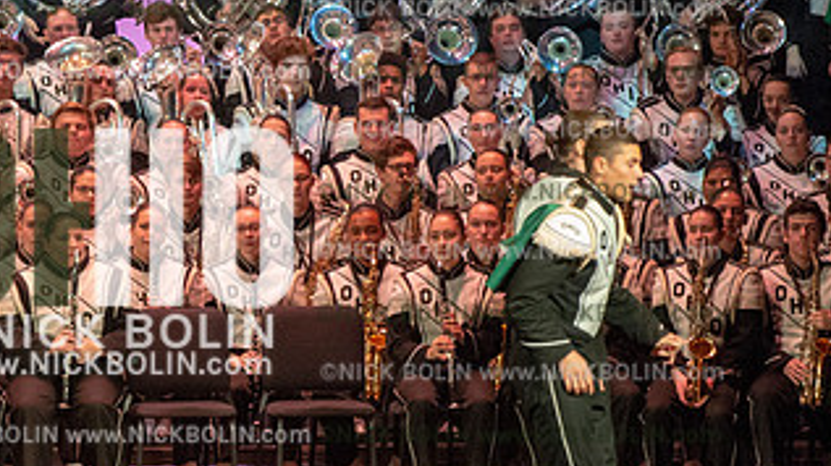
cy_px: 251
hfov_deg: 5.8
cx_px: 107
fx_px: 8238
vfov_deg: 3.2
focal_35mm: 374
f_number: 5.6
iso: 8000
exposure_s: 1/200
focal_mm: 195
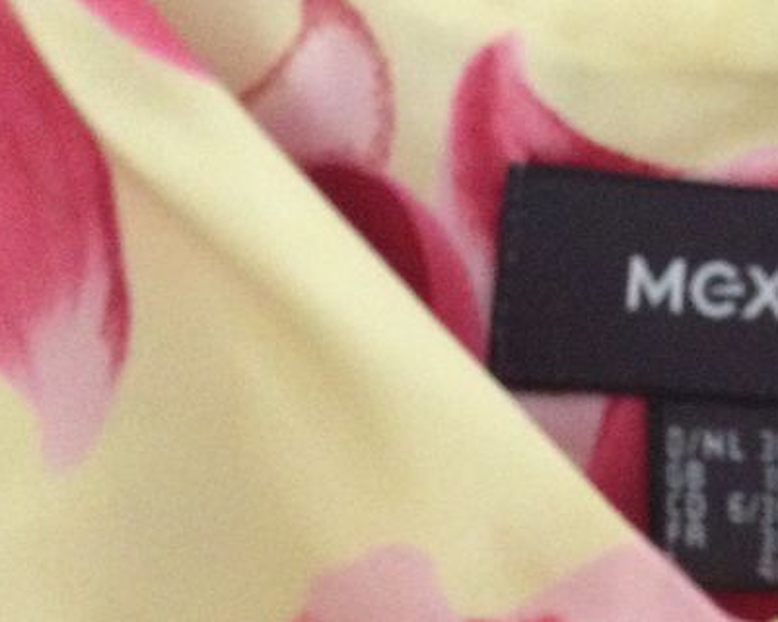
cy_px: 306
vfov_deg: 19.7
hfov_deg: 23.8
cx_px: 704
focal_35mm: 78
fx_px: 1796
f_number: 2.4
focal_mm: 3.3
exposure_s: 1/17
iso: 320
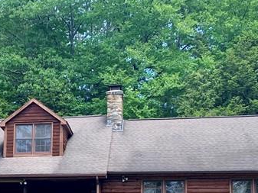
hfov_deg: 24.0
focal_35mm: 79
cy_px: 201
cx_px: 25
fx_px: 589
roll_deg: -2.4
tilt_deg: +9.8
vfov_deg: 18.1
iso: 25
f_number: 1.8
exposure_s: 1/467
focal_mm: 4.25
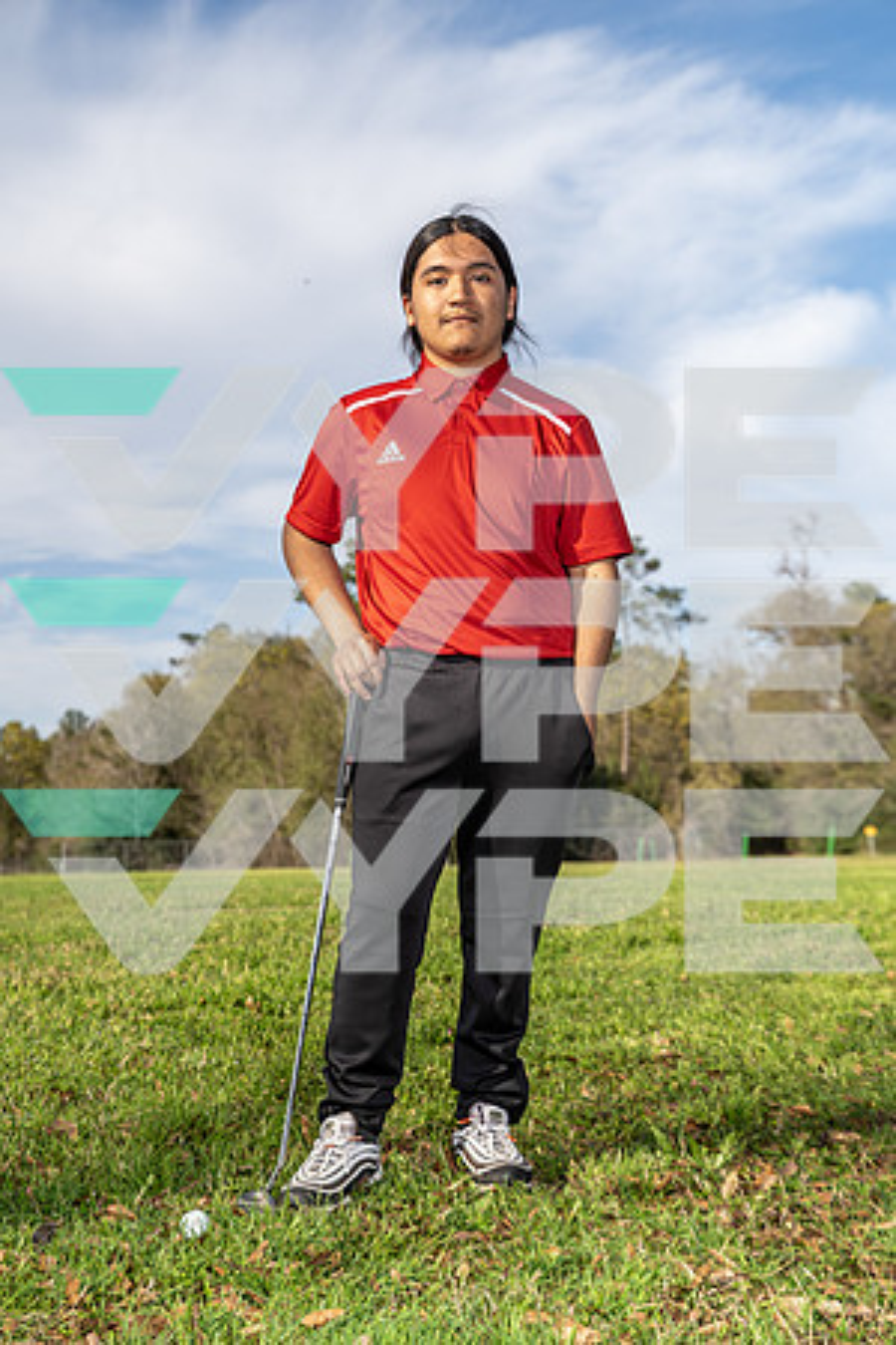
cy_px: 672
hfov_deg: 23.0
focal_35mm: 59
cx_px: 448
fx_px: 2202
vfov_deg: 33.9
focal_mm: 59
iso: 100
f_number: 5.6
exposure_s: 1/250
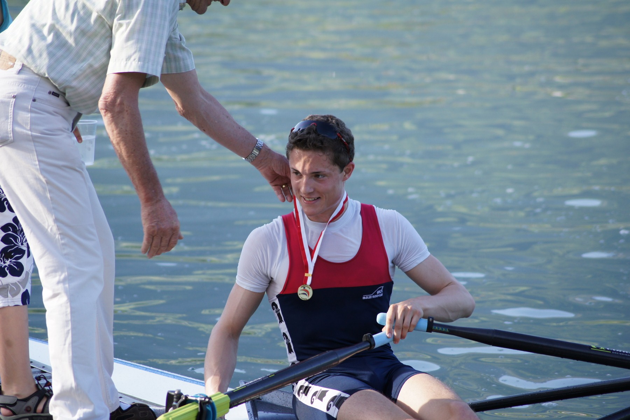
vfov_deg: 6.1
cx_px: 315
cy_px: 210
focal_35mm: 225
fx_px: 3937
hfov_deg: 9.1
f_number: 4.5
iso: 250
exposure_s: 1/500
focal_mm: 150
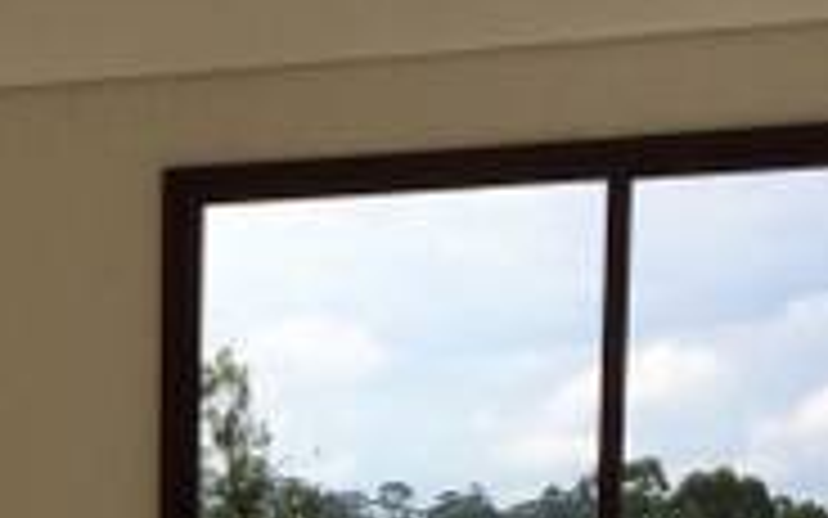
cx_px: -364
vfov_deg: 9.3
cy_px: 968
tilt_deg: -6.1
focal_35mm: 134
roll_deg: +0.4
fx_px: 3024
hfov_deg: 14.6
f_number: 2.2
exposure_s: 1/2160
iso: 32
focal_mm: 4.15
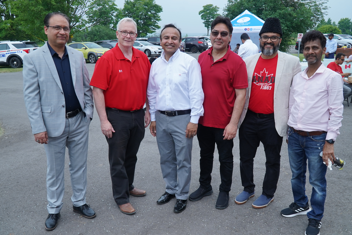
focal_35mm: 30
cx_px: 176
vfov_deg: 43.6
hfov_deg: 61.9
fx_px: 293
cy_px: 118
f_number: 9
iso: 320
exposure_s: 1/250
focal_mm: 20
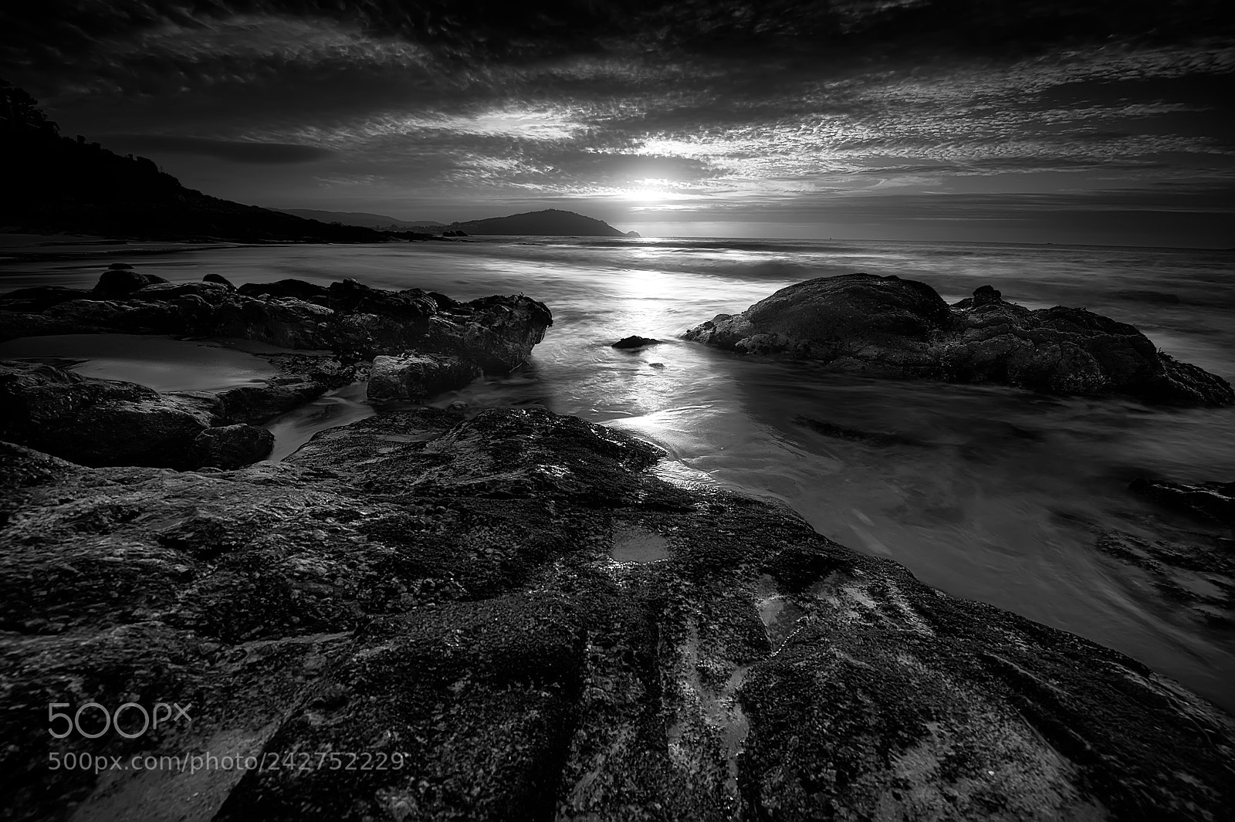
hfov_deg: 104.3
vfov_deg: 81.1
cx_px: 618
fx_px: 480
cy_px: 411
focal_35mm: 14
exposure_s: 2.5
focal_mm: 14
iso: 100
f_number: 5.6
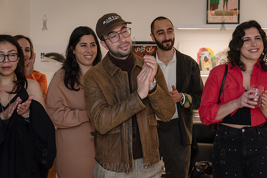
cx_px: 134
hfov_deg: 28.8
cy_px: 89
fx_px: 519
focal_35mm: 70
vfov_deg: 19.5
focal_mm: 70
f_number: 4
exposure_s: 1/250
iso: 1600
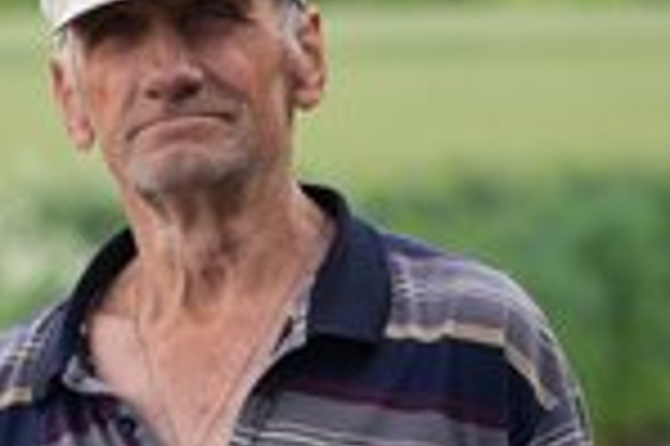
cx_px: 139
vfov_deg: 4.9
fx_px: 5243
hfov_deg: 7.3
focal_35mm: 282
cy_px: 331
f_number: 4
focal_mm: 105
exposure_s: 1/250
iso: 100
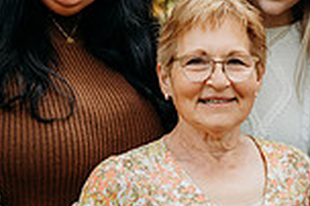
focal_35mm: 176
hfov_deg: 11.7
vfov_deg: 7.8
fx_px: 1514
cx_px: 245
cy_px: 183
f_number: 4
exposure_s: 1/320
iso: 500
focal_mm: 46
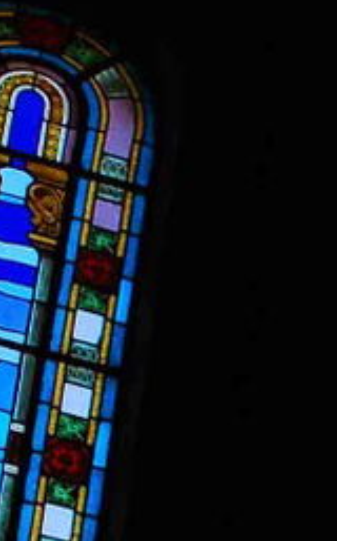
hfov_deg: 6.1
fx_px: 3036
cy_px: 767
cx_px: 767
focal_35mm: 206
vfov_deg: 9.9
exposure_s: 1/125
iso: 400
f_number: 7.1
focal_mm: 18
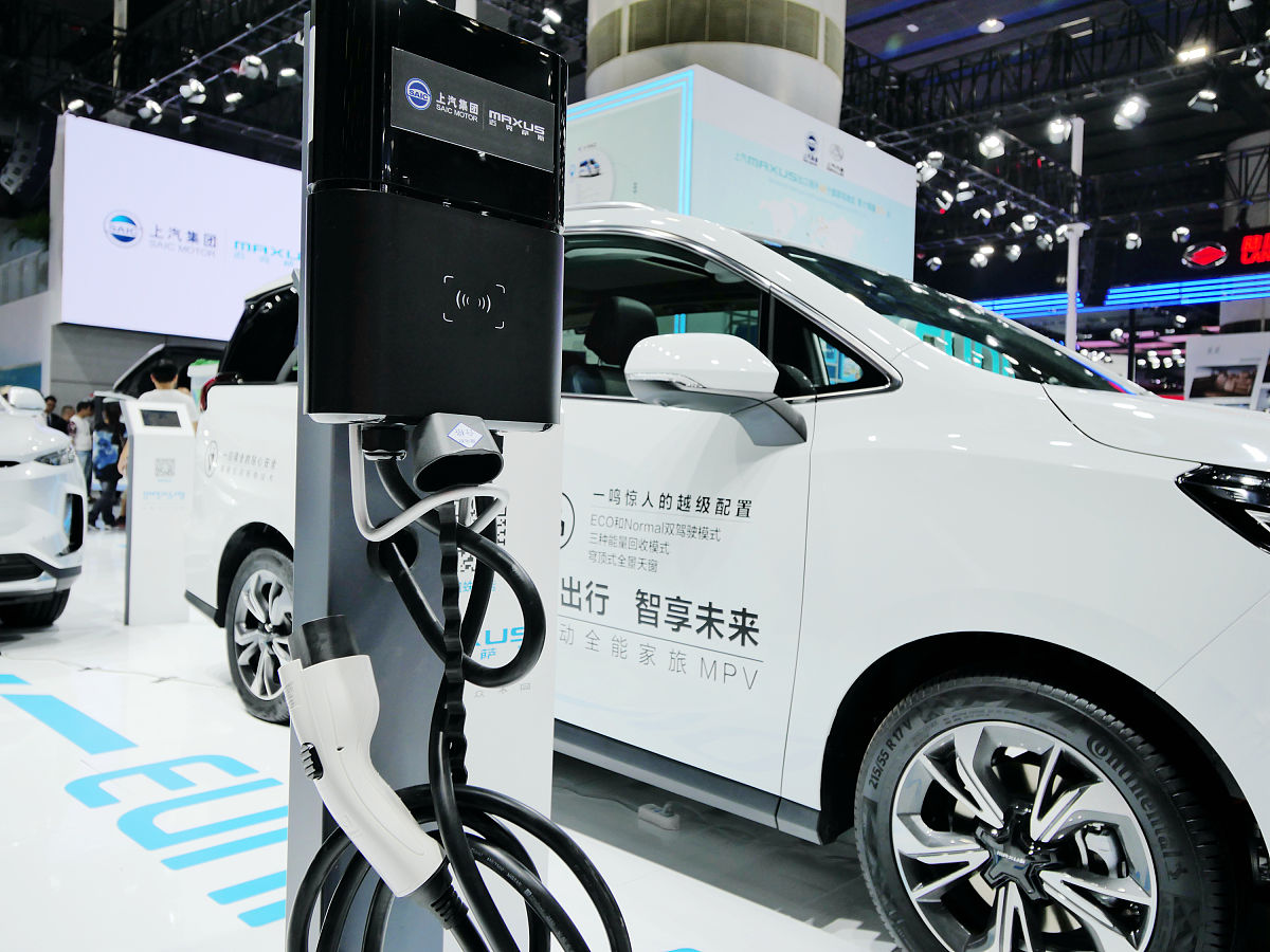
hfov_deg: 63.4
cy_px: 476
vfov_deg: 49.7
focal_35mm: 28
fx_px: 1027
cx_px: 635
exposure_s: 1/160
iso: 200
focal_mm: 14
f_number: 4
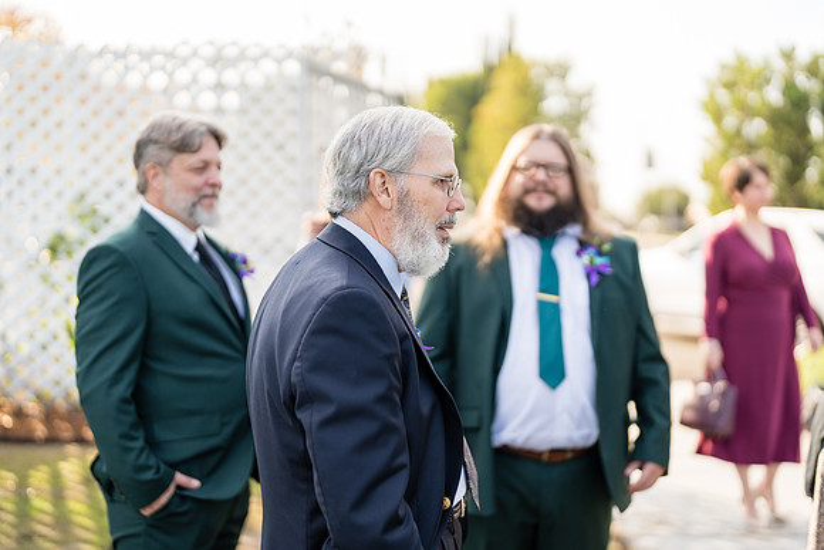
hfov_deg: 39.6
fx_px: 1145
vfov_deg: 27.0
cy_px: 275
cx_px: 412
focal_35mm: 50
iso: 125
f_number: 1.2
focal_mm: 50
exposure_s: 1/2500
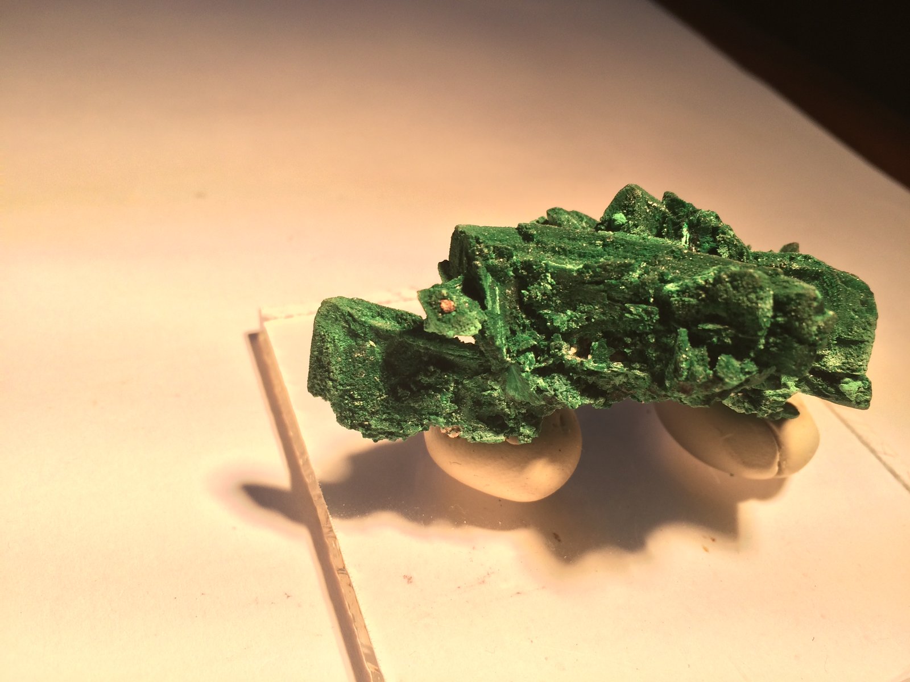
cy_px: 341
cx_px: 455
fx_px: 762
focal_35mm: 29
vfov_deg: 48.2
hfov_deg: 61.7
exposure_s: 1/120
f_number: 2.2
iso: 40
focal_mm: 4.15
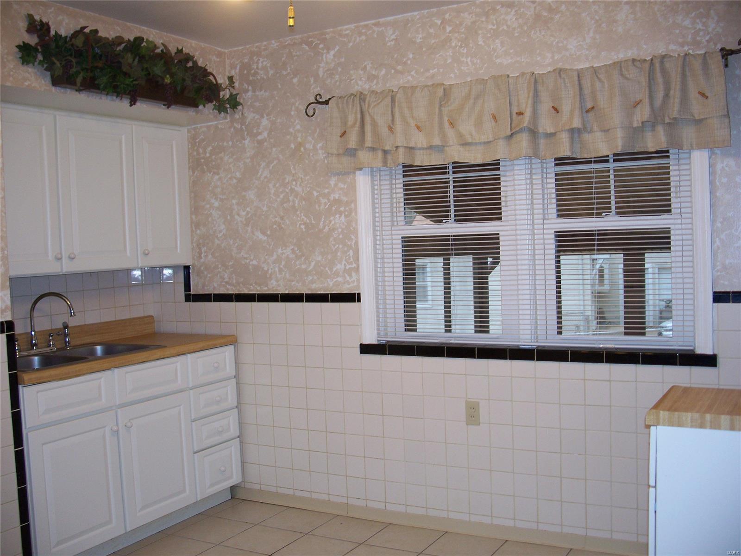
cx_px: 370
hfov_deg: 50.1
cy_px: 278
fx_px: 792
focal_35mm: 37
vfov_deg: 38.7
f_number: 2.8
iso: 125
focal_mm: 7.8
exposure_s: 1/60
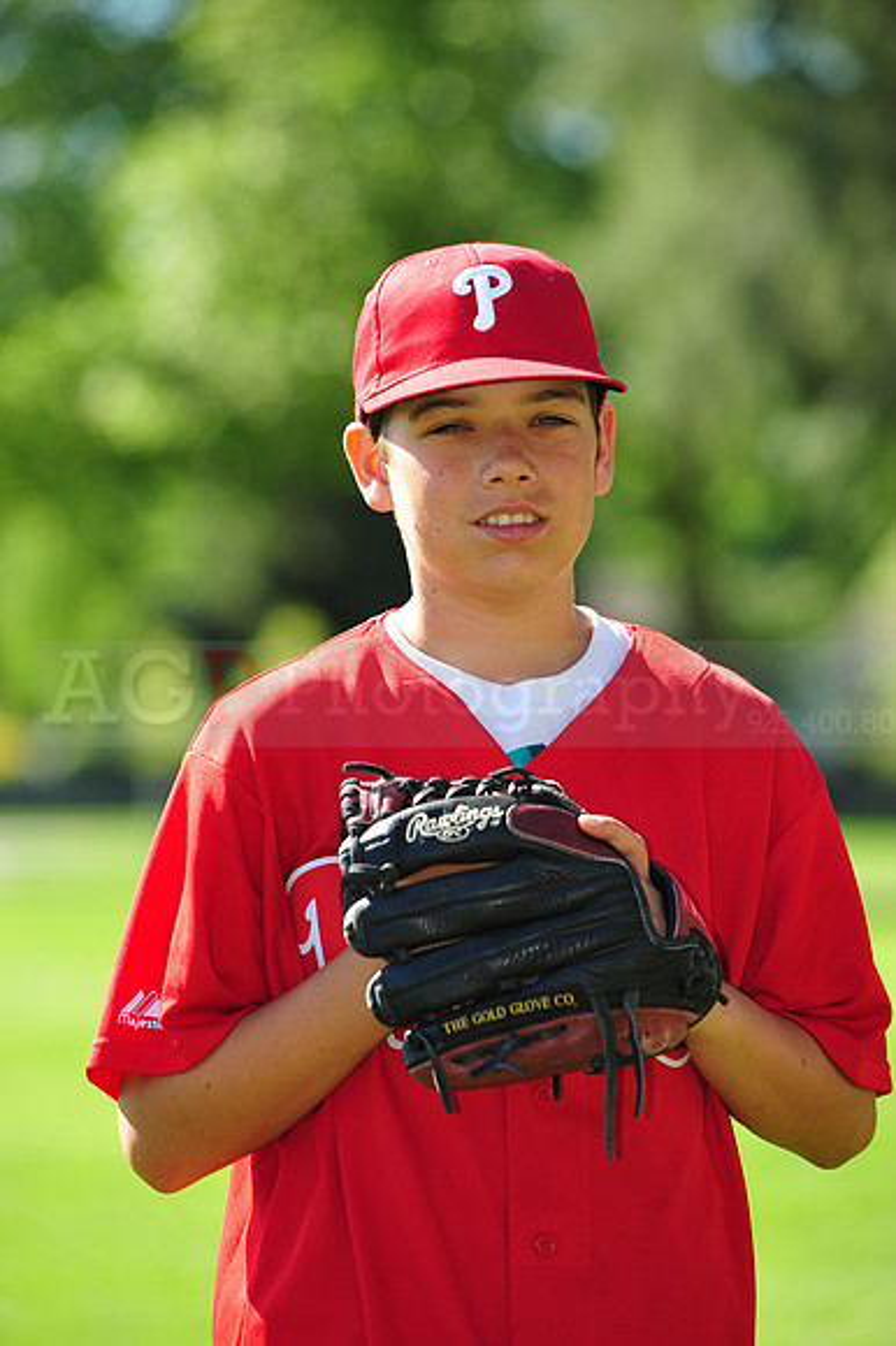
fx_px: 6914
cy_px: 673
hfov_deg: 7.4
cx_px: 448
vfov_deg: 11.1
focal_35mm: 185
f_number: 5
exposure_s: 1/400
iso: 200
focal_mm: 185
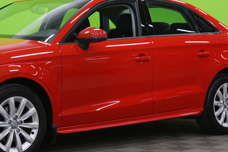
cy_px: 36
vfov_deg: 12.3
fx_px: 703
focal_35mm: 111
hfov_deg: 18.3
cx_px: 54
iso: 400
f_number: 5
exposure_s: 1/8
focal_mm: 49
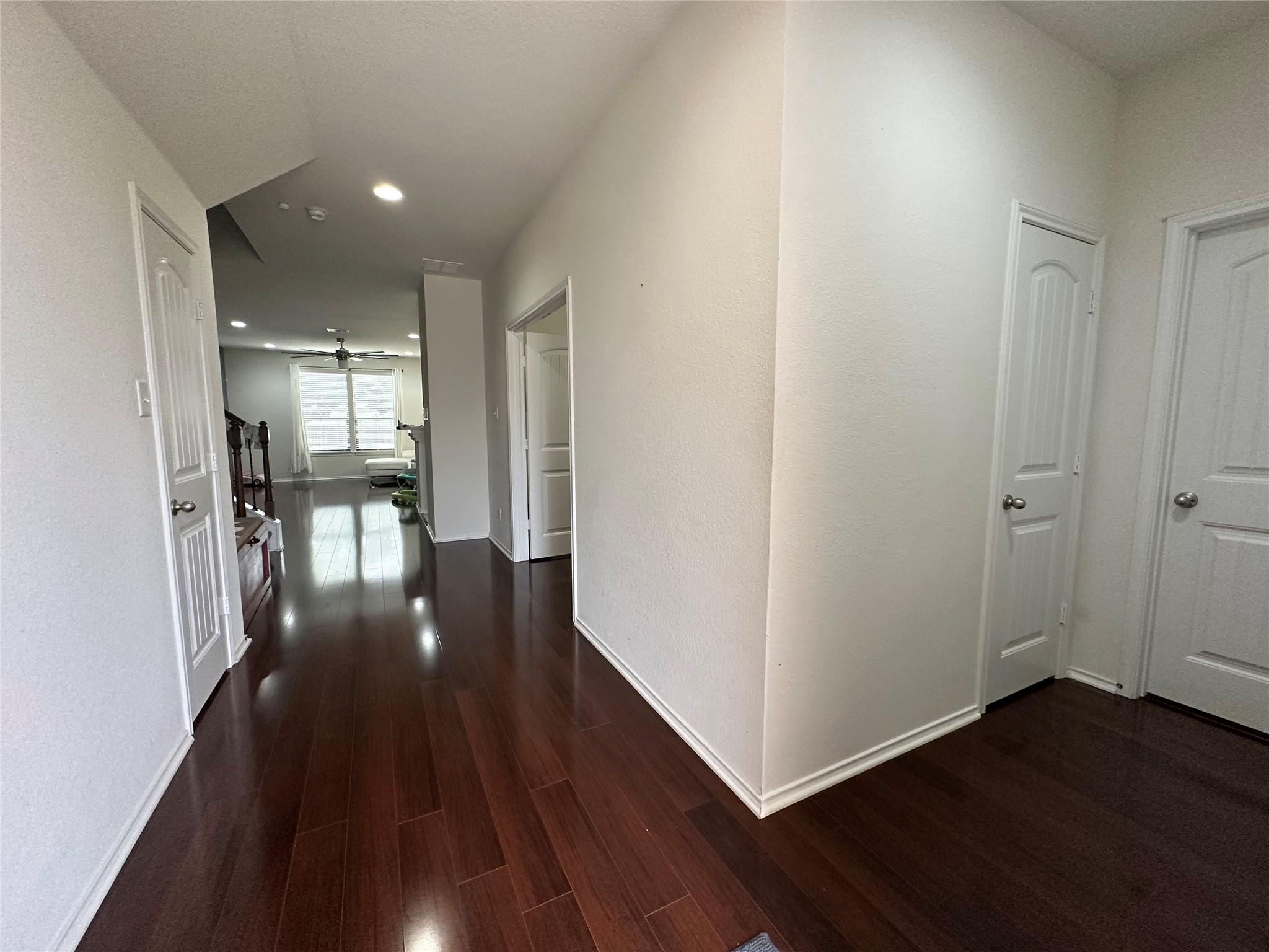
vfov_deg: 85.7
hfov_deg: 102.1
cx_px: 634
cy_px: 476
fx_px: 513
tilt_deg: -6.4
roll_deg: -0.2
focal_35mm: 14
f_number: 2.2
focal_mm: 2.22
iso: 250
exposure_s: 1/120
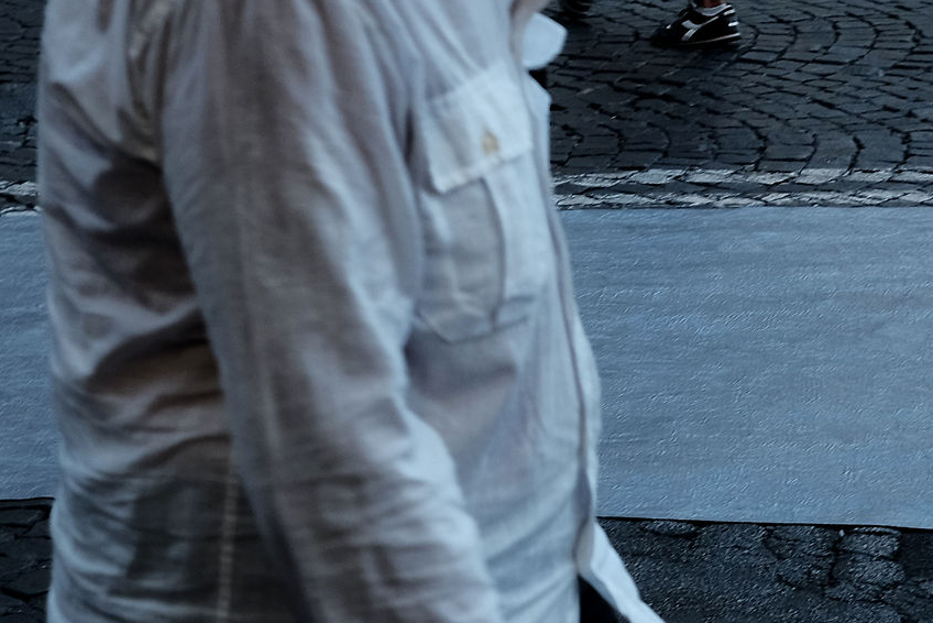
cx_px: 547
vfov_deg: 11.6
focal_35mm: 116
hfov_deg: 17.6
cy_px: -108
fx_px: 3007
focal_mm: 27
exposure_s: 1/180
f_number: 4
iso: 400
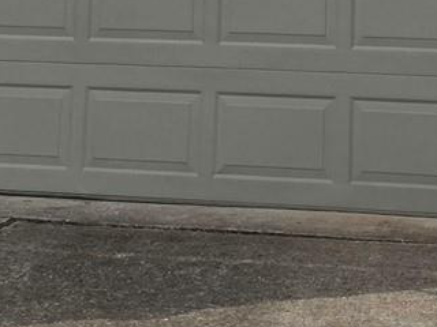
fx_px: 1856
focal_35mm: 147
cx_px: 391
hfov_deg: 13.3
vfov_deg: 9.0
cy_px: -497
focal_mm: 6.3
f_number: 1.7
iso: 80
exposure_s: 1/4766
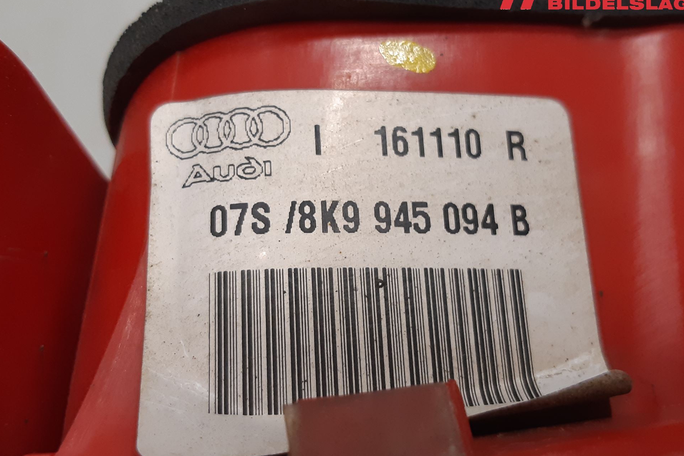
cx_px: 353
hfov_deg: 63.6
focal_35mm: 29
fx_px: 551
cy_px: 224
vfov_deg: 45.0
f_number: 1.7
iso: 125
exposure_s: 1/50
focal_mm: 3.93
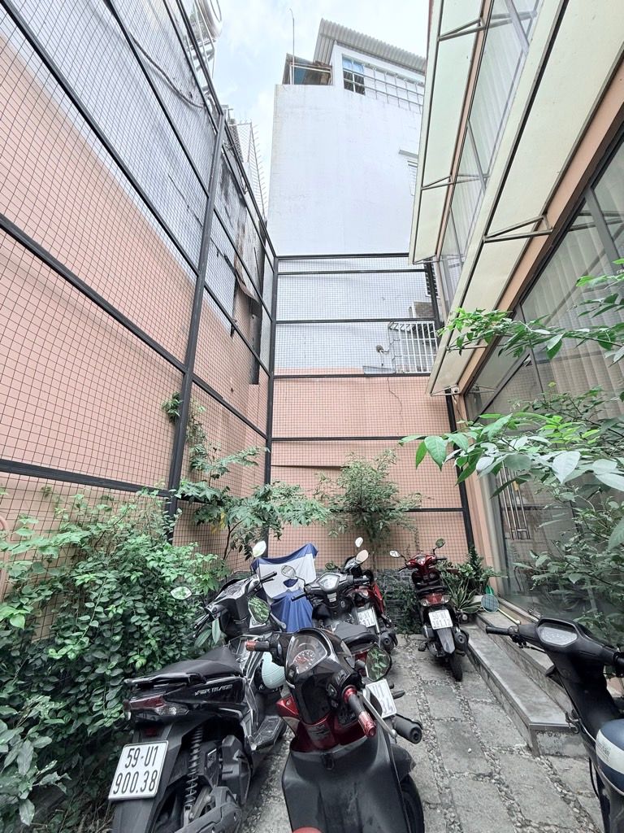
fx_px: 336
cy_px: 416
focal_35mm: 14
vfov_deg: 102.1
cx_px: 312
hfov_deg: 85.7
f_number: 2.2
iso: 50
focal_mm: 2.22
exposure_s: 1/224
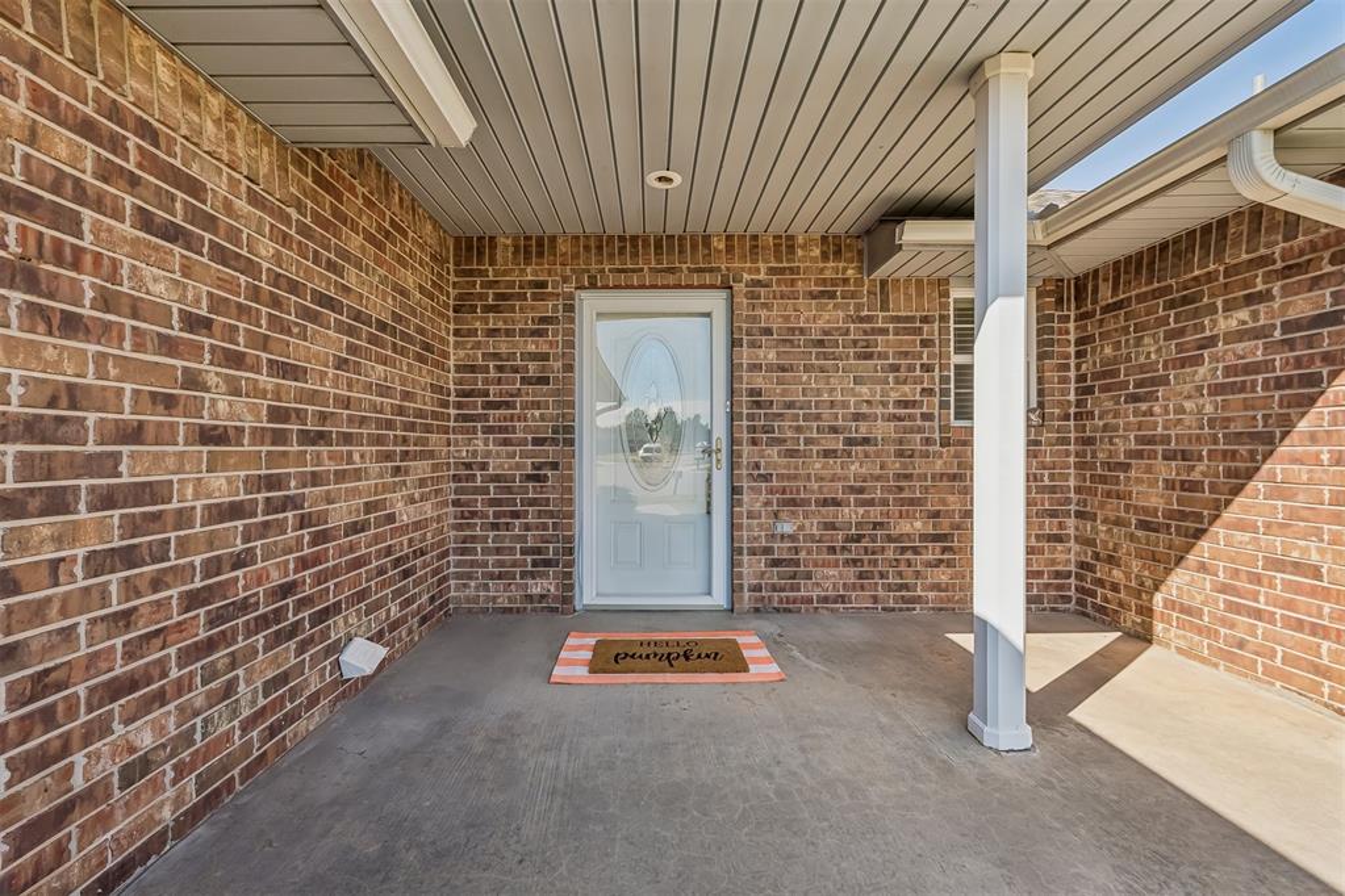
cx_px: 672
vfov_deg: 77.3
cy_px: 448
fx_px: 560
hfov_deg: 100.4
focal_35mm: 15
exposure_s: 1/160
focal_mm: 10
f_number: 6.3
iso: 125
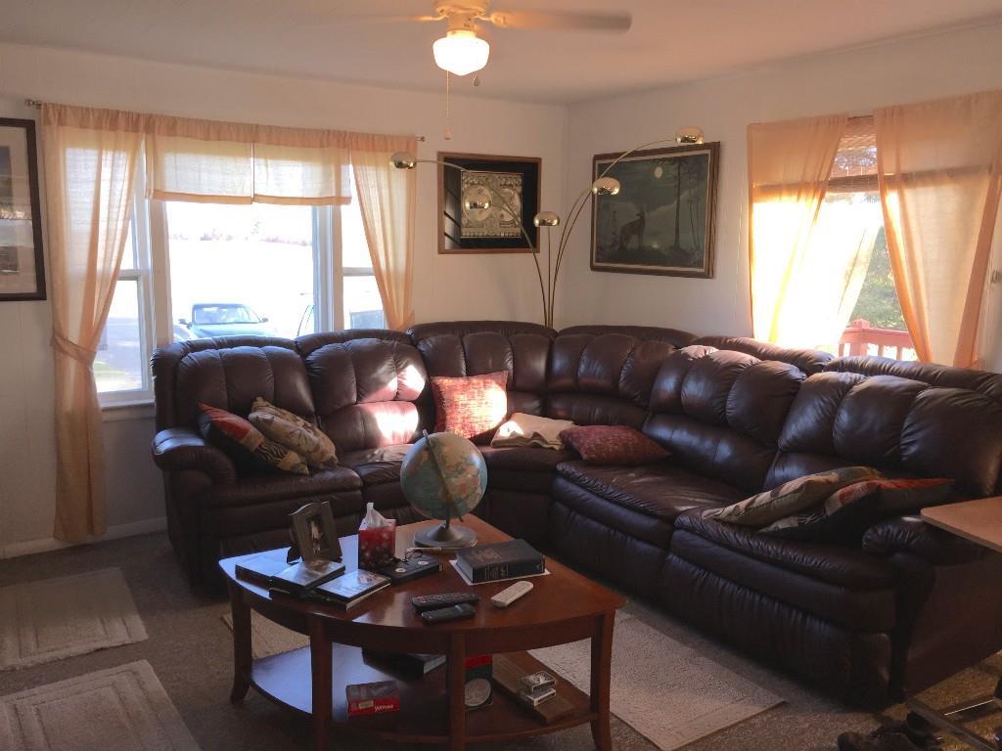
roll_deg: -0.4
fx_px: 839
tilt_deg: -9.3
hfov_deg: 61.7
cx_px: 501
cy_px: 376
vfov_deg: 48.2
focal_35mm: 29
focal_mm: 4.15
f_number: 2.2
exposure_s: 1/46
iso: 32
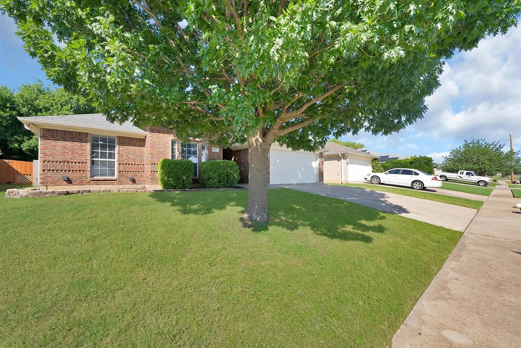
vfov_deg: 81.3
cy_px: 174
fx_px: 203
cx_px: 260
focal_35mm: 14
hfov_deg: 104.2
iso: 640
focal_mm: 14
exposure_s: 1/200
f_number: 9
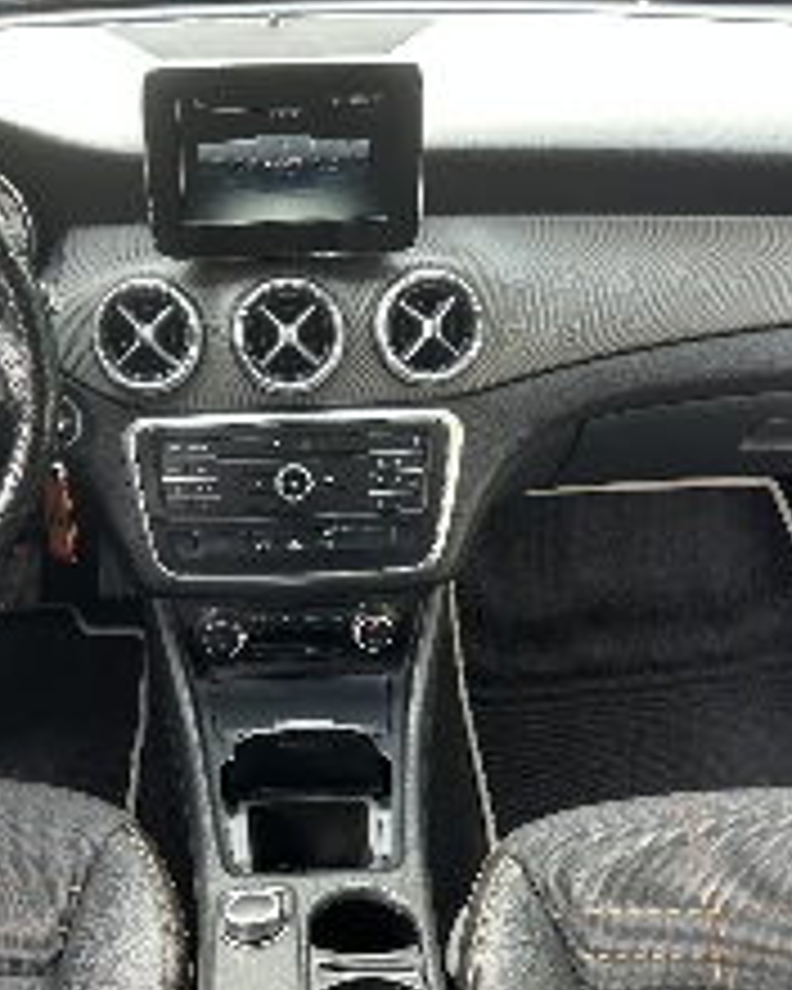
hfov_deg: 31.3
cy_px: 657
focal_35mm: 48
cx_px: 306
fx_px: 1406
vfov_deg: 38.4
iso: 64
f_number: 1.5
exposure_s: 1/121
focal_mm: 5.7
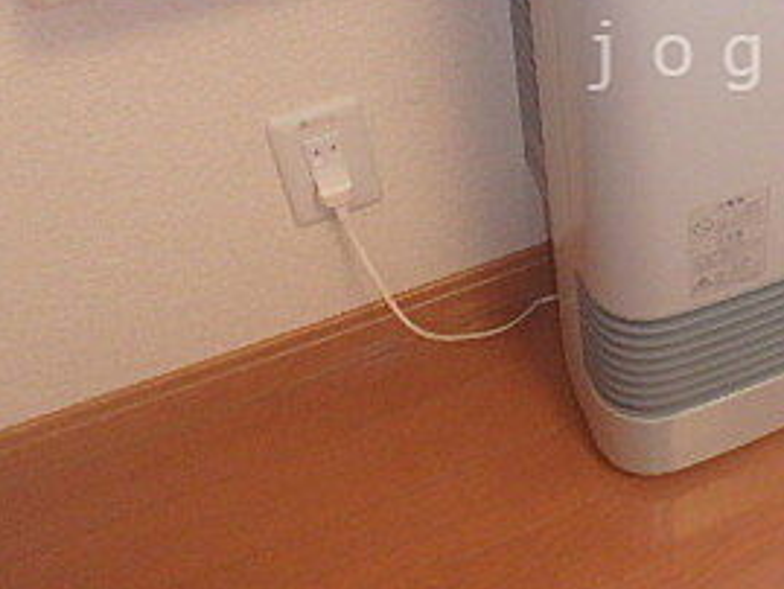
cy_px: 55
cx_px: 787
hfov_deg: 34.6
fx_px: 1133
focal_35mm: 50
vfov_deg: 28.0
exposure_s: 1/30
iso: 400
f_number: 3.5
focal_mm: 3.7
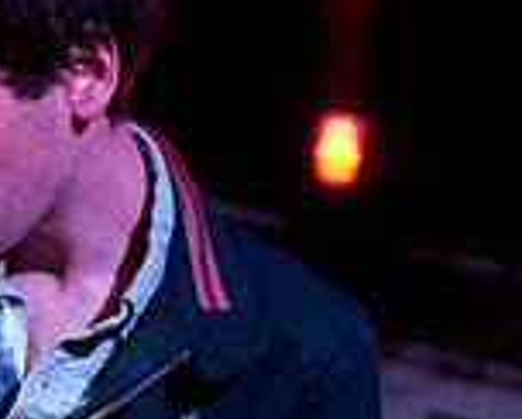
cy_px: 431
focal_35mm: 161
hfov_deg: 11.6
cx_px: -185
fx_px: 2491
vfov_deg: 9.5
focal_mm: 30
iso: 1250
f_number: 2.2
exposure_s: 1/160
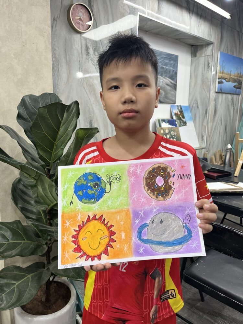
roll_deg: +0.0
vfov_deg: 67.3
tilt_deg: -9.5
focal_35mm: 26
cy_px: 162
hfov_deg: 53.1
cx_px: 122
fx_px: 243
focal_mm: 5.1
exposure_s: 1/100
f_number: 1.6
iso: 80
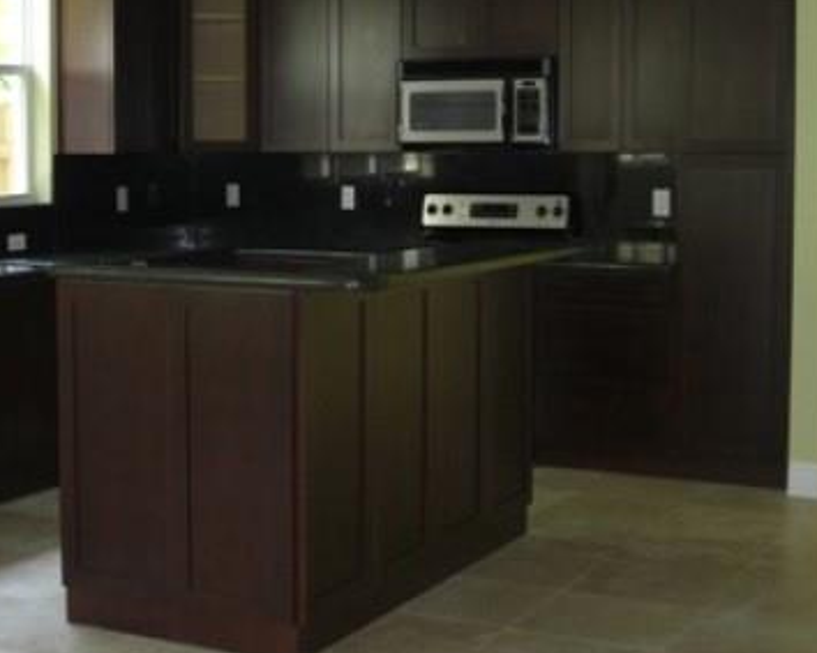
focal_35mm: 65
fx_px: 1571
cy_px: 247
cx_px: 240
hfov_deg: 28.8
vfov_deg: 23.4
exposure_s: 1/60
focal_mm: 9.5
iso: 200
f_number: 3.1
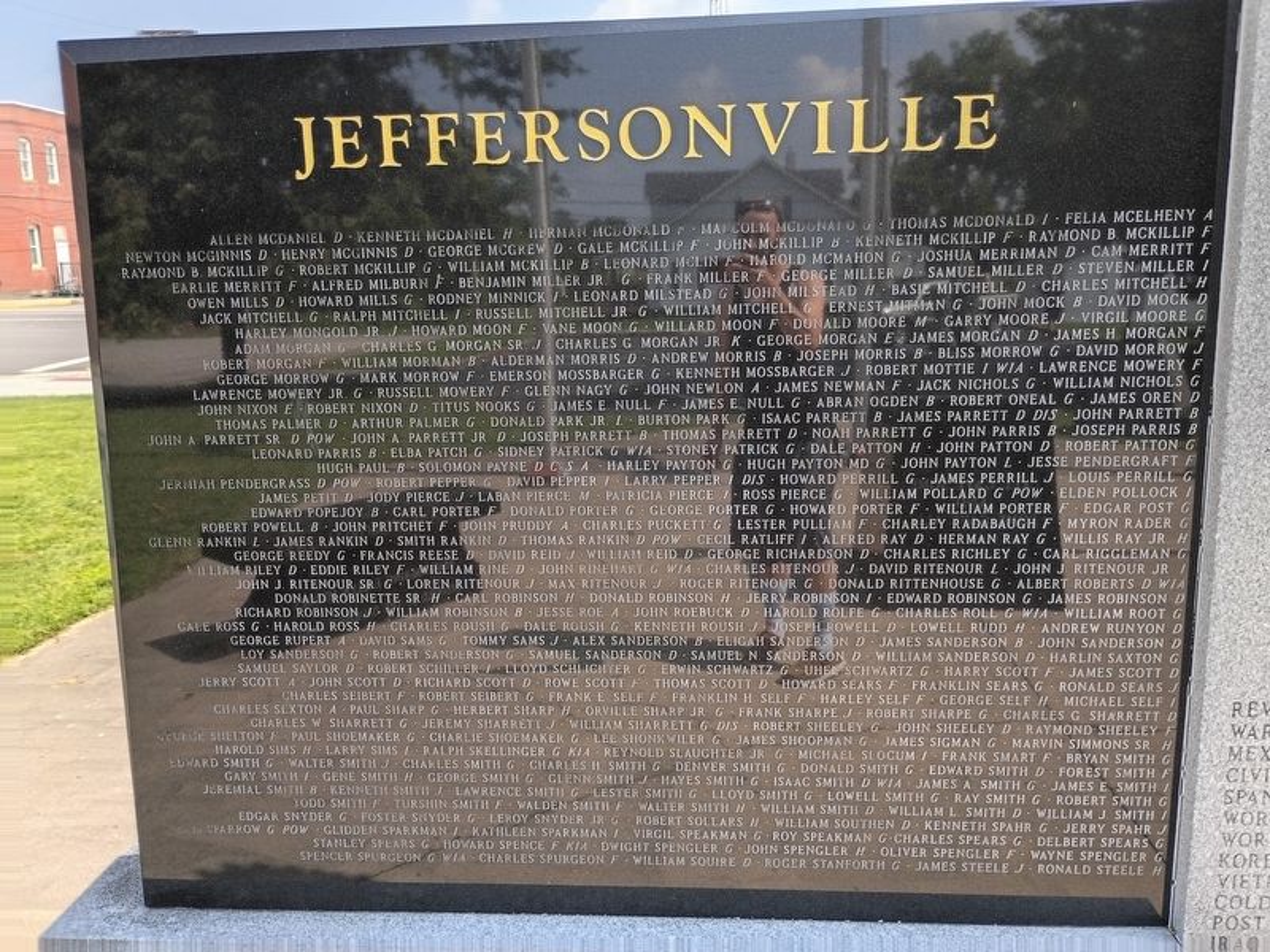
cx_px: 635
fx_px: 1064
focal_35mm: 29
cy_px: 476
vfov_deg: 48.2
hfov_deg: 61.7
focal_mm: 4.27
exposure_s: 1/265
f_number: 1.8
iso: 100
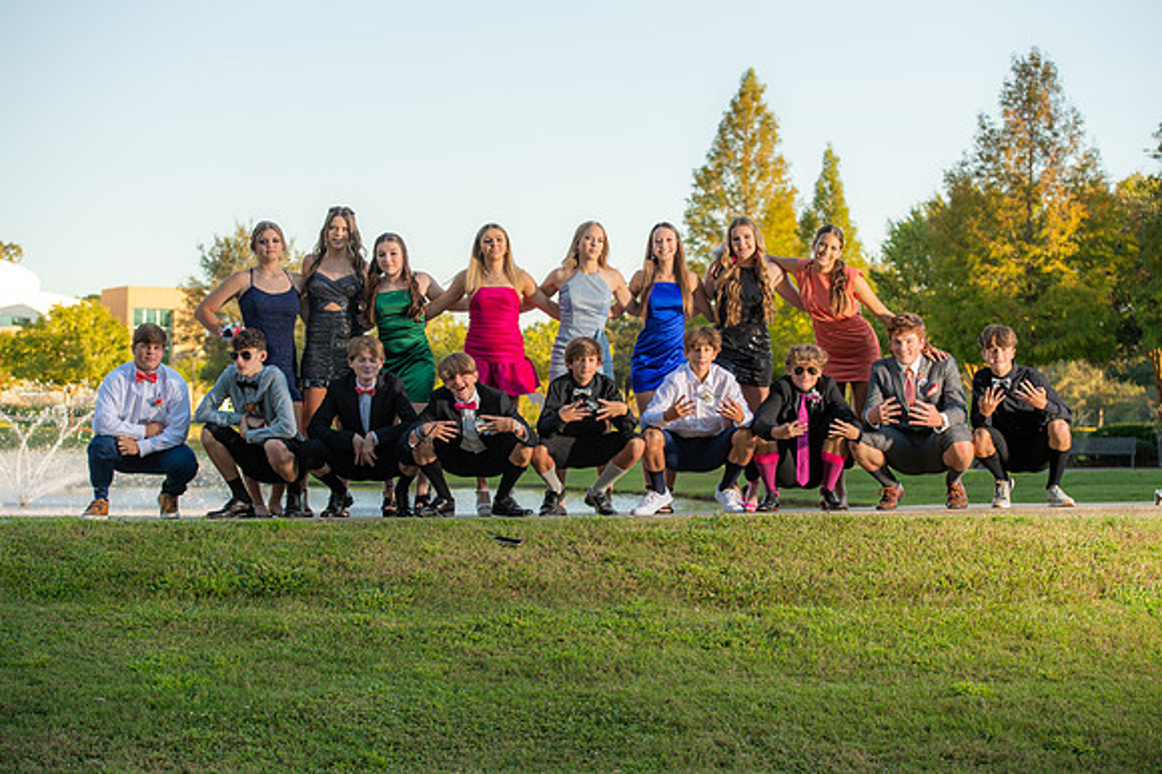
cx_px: 581
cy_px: 387
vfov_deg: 19.4
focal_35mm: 70
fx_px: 2258
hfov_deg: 28.9
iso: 125
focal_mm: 70
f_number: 4.5
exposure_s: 1/250
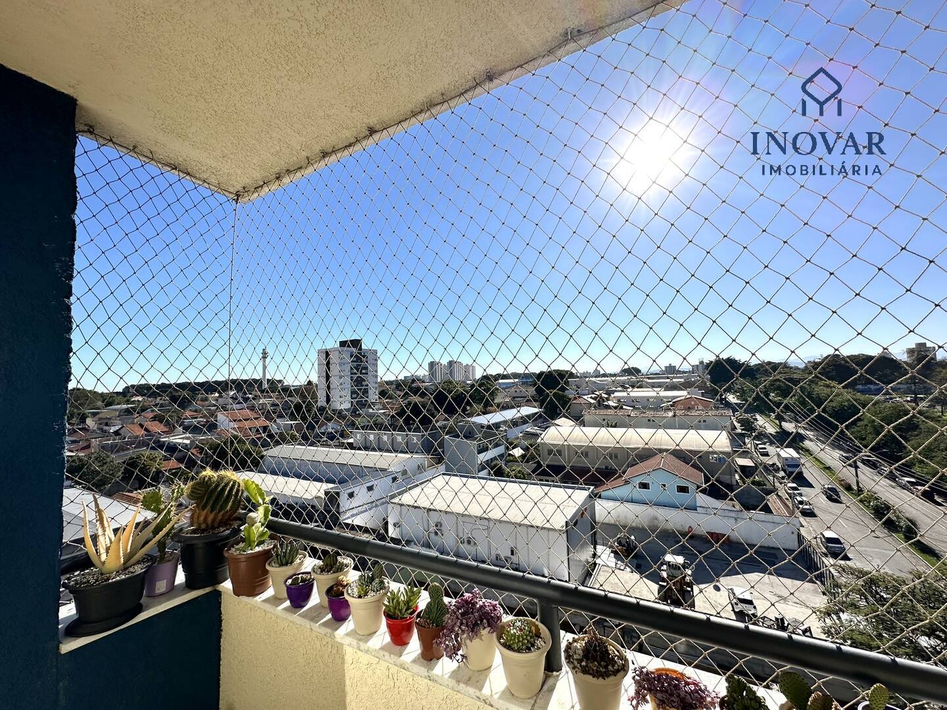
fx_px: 383
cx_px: 474
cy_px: 355
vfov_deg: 85.7
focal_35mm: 14
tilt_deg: +4.6
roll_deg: +1.1
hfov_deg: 102.1
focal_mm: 2.22
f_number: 2.2
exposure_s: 1/2506
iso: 50
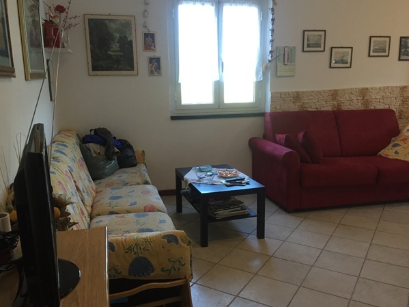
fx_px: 366
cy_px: 155
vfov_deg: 45.4
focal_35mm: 31
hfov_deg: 58.4
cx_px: 201
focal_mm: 4.15
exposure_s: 1/33
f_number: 2.2
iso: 160
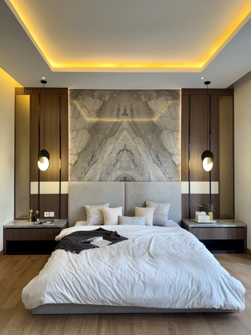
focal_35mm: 24
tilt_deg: +1.2
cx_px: 126
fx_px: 232
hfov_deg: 56.8
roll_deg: -0.7
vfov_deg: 71.6
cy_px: 168
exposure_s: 1/100
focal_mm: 6.76
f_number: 1.78
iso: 64
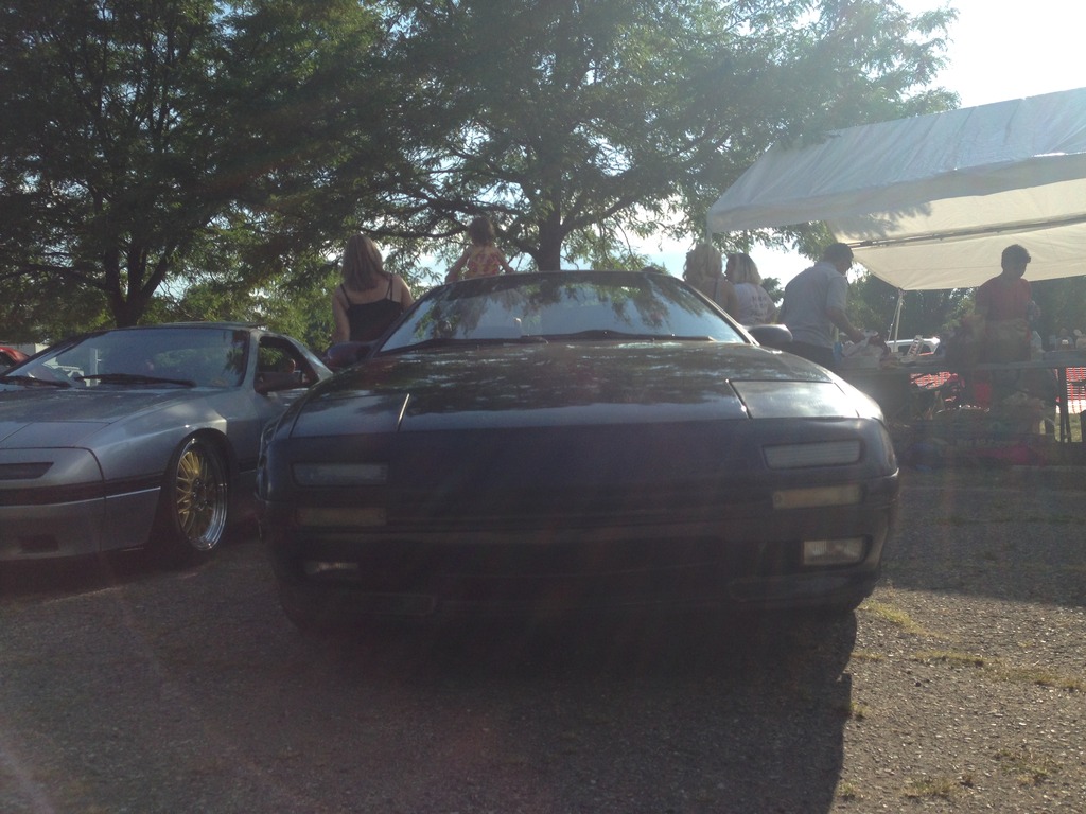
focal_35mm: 33
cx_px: 543
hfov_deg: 55.4
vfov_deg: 42.9
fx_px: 1035
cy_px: 407
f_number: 2.4
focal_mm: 4.12
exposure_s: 1/1595
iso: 50
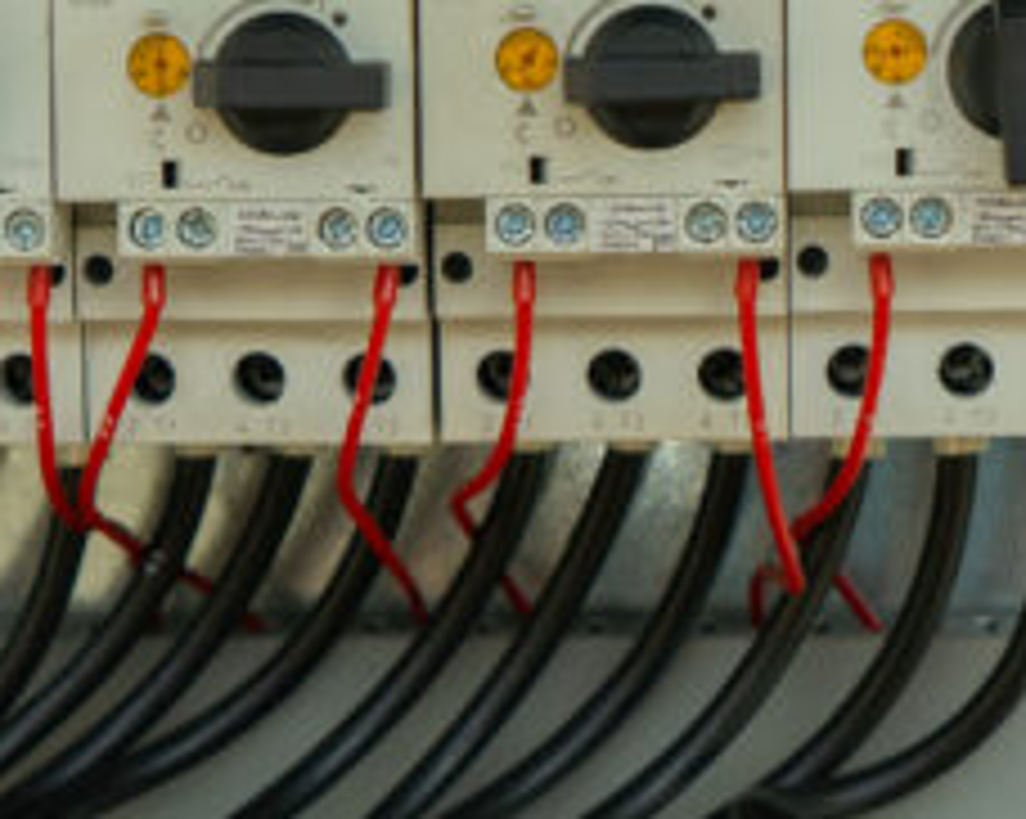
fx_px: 4612
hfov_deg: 12.7
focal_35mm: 152
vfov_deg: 10.1
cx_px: 536
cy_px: 709
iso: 100
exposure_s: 1/320
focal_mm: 36
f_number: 4
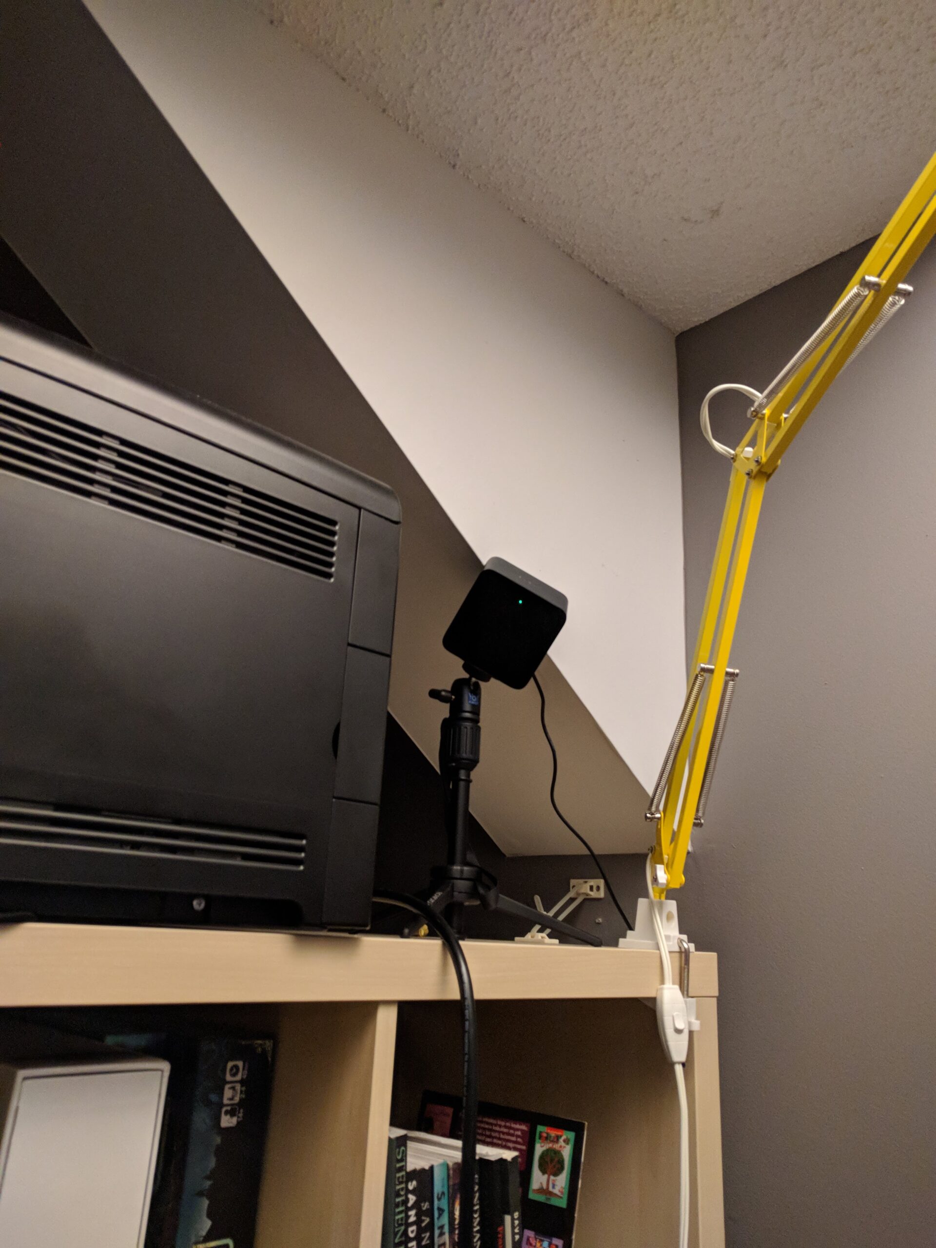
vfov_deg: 67.3
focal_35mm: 26
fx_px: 937
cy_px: 624
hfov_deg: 53.1
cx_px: 468
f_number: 2
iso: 882
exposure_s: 1/30
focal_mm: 4.67
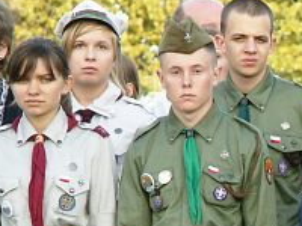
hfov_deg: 2.0
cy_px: 331
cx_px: 625
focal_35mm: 999
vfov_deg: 1.5
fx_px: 8716
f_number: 3.5
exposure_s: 1/125
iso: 100
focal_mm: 50.8
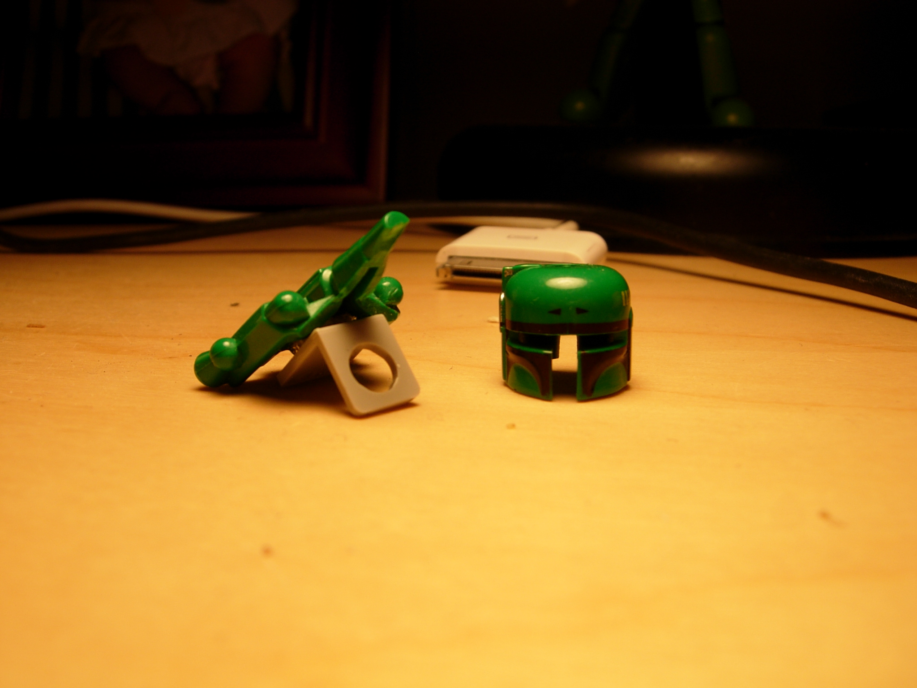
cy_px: 344
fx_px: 954
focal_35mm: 36
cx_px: 458
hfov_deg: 51.4
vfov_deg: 39.7
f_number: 4.8
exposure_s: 1/45.2
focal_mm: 7.5
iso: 50
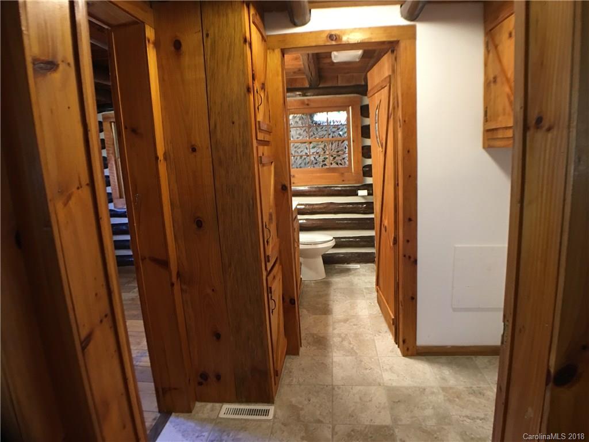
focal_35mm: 29
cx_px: 294
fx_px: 493
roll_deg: +3.0
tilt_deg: -10.3
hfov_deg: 61.7
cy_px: 221
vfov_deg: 48.2
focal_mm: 4.15
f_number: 2.2
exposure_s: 1/15
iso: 100
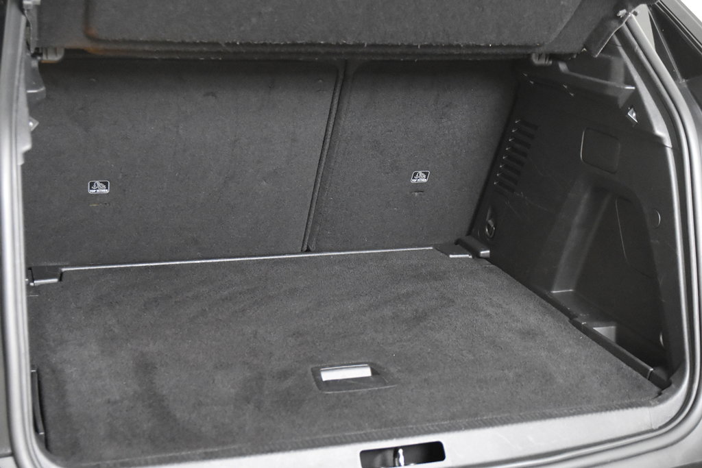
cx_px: 351
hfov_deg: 35.0
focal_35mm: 57
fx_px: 1112
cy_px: 234
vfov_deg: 23.8
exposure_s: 1/60
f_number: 3.5
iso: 7200
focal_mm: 38
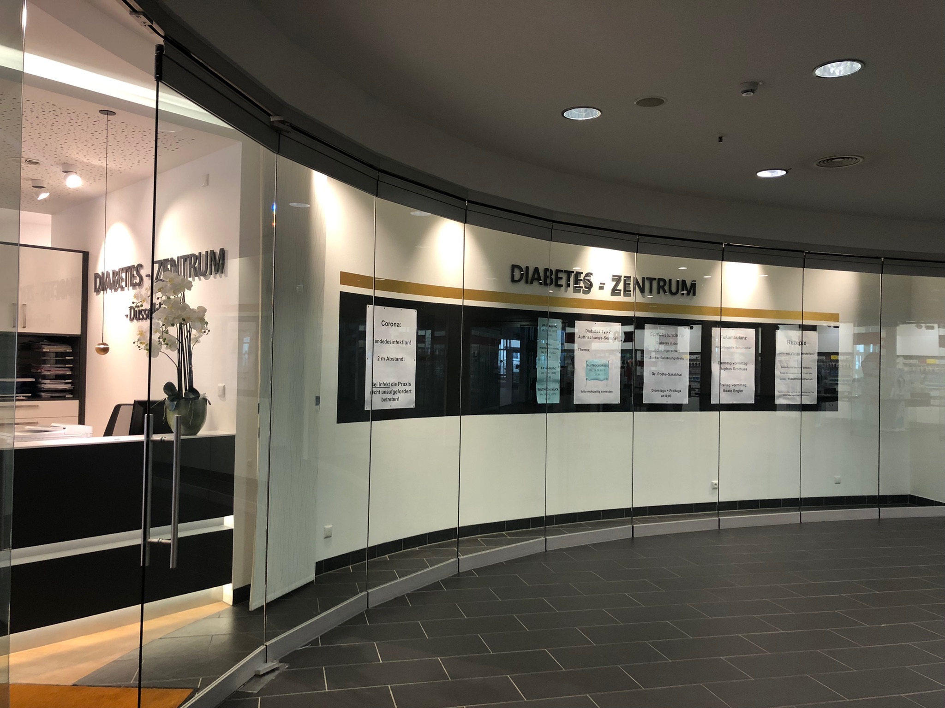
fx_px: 764
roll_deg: -0.3
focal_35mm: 28
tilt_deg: +0.6
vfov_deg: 49.7
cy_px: 354
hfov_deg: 63.4
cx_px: 472
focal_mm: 4
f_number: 1.8
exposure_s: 1/25
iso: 40
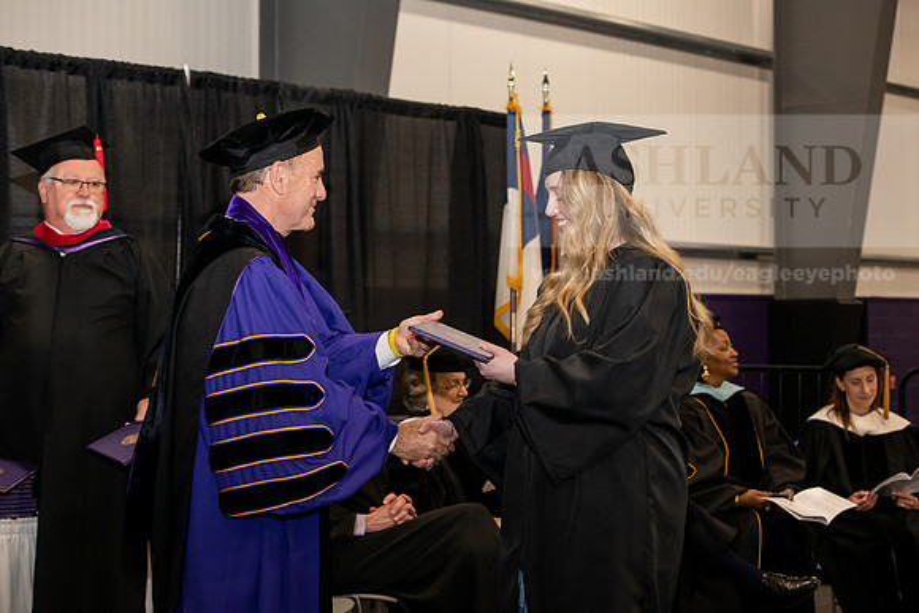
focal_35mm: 70
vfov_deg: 19.5
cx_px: 460
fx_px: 1787
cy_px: 306
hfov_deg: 28.8
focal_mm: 70
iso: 2500
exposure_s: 1/200
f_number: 5.6
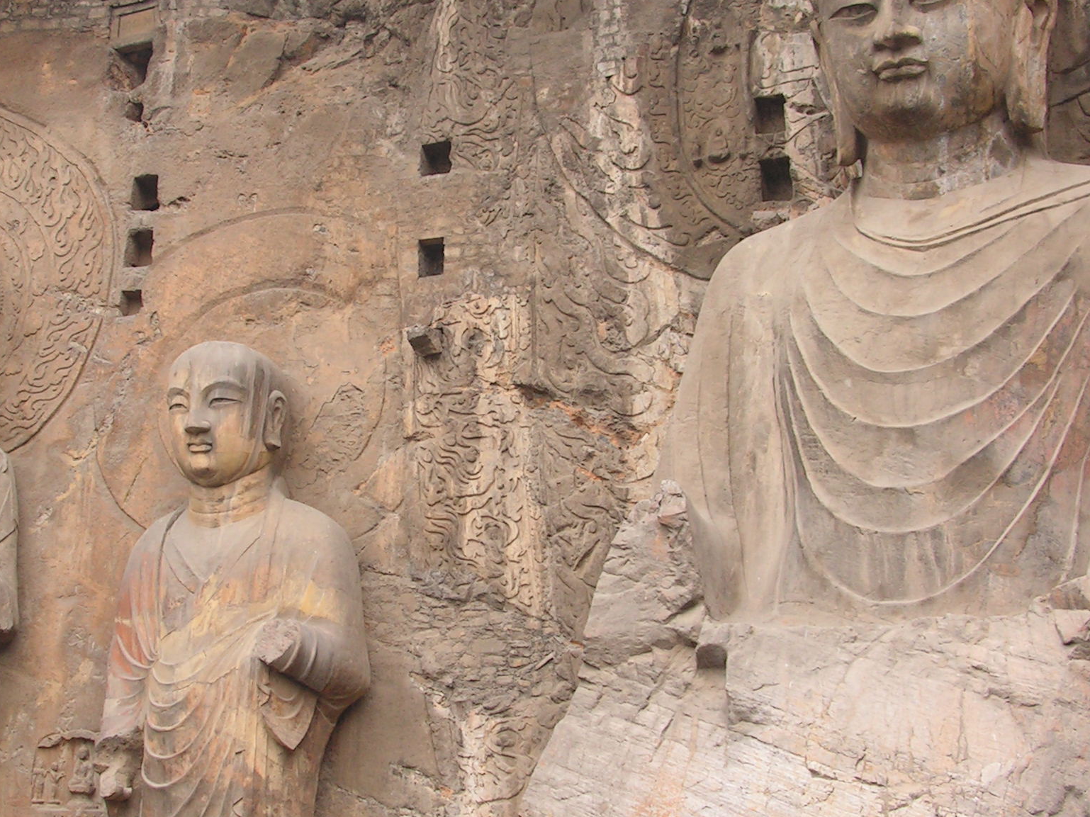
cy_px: 385
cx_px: 478
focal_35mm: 65
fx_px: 2046
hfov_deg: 29.8
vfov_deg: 22.6
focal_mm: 7.4
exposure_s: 1/50
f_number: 4
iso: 50
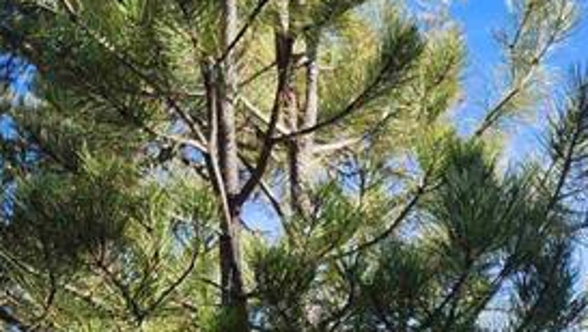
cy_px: 720
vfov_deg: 11.3
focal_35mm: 94
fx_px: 1467
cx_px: 640
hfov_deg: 21.5
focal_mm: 5.4
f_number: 1.8
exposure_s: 1/617
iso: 20
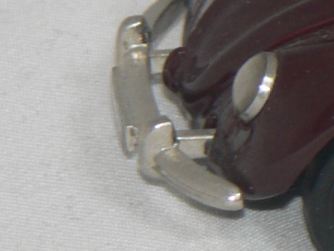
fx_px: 7227
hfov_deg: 2.6
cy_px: 41
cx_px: 823
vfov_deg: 2.0
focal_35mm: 749
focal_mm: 21.6
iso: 80
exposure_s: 1/60
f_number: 3.2
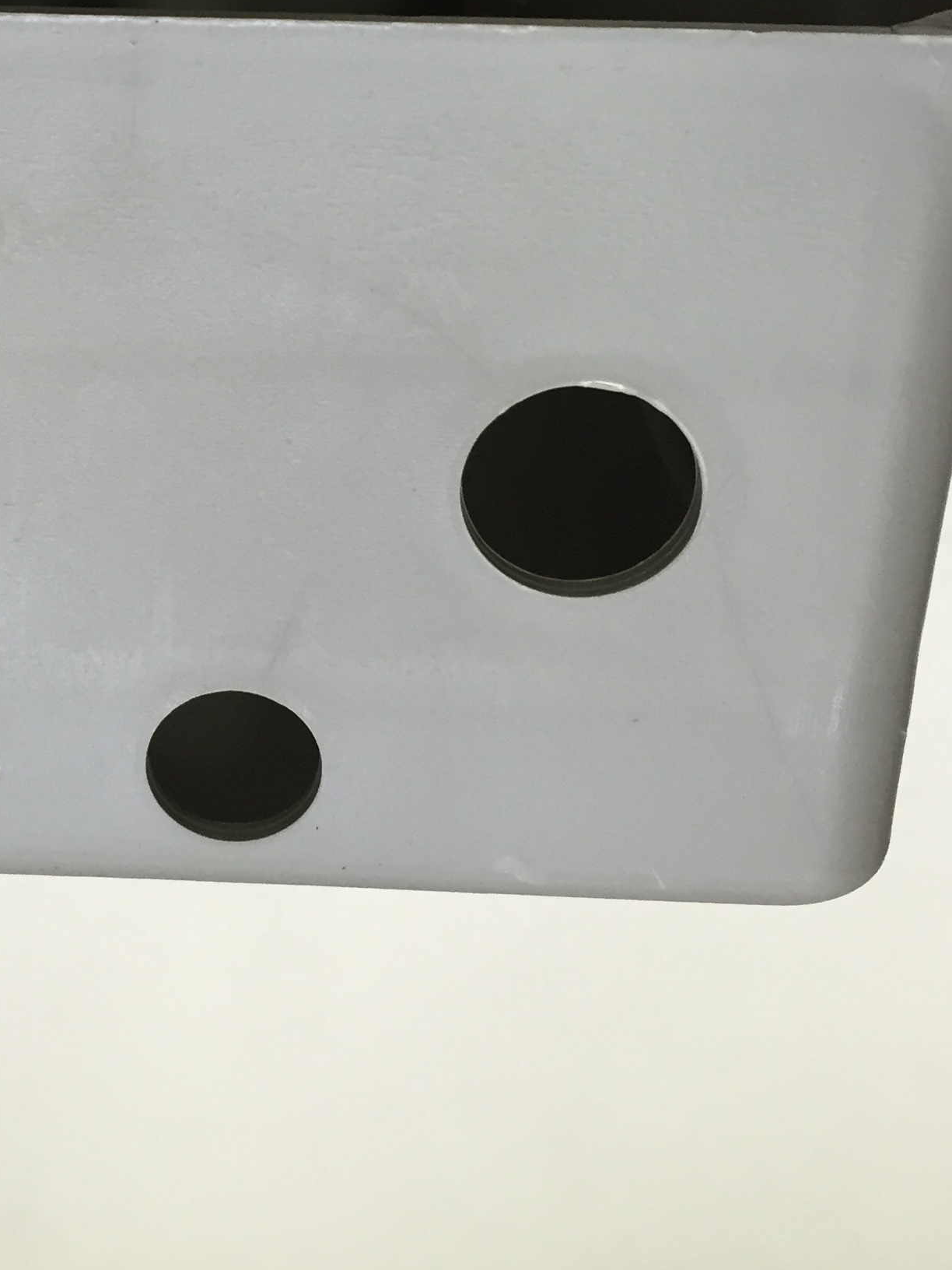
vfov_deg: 31.4
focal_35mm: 58
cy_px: 89
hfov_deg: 24.6
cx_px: 113
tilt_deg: -72.7
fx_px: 2127
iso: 125
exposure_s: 1/33
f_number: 2.2
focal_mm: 4.15
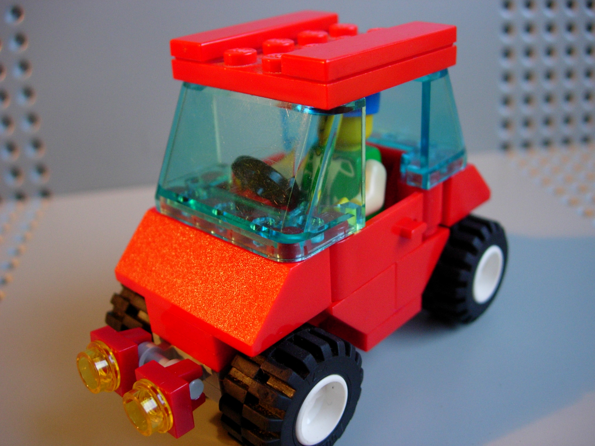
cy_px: 223
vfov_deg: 37.7
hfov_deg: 49.0
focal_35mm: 38
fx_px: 653
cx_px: 298
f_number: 2.8
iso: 168
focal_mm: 7.8
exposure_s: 1/32
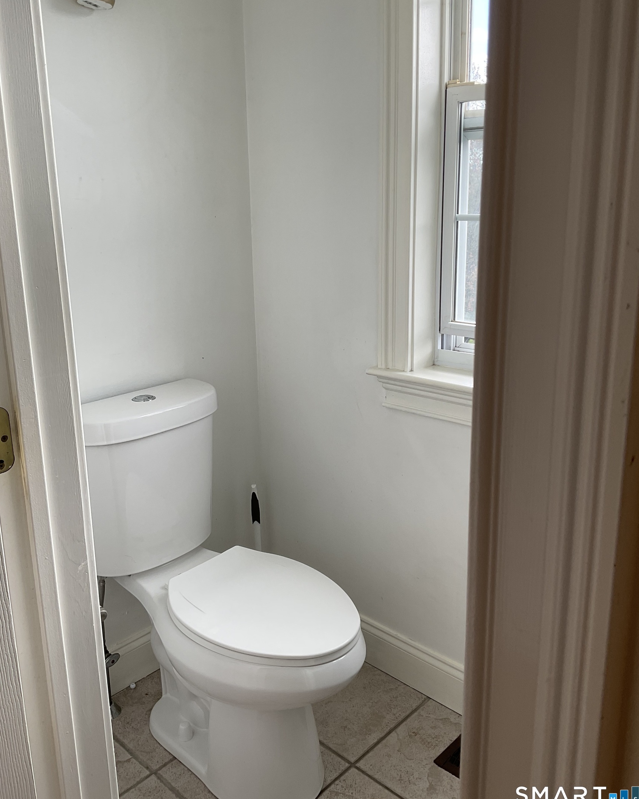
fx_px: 733
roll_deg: +0.6
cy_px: 374
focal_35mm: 31
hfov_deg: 47.1
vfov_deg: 57.1
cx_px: 320
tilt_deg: -14.2
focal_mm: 3
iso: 16
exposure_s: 1/123
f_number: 1.8
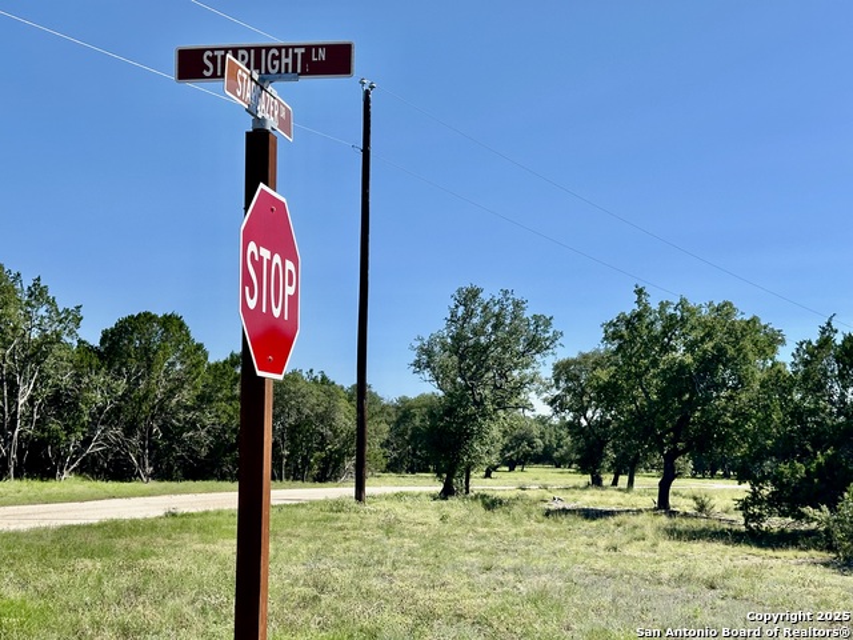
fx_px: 1183
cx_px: 426
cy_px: 320
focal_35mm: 48
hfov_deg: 39.7
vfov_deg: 30.3
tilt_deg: +5.6
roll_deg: -1.0
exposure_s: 1/4184
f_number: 1.78
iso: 64
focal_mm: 6.86
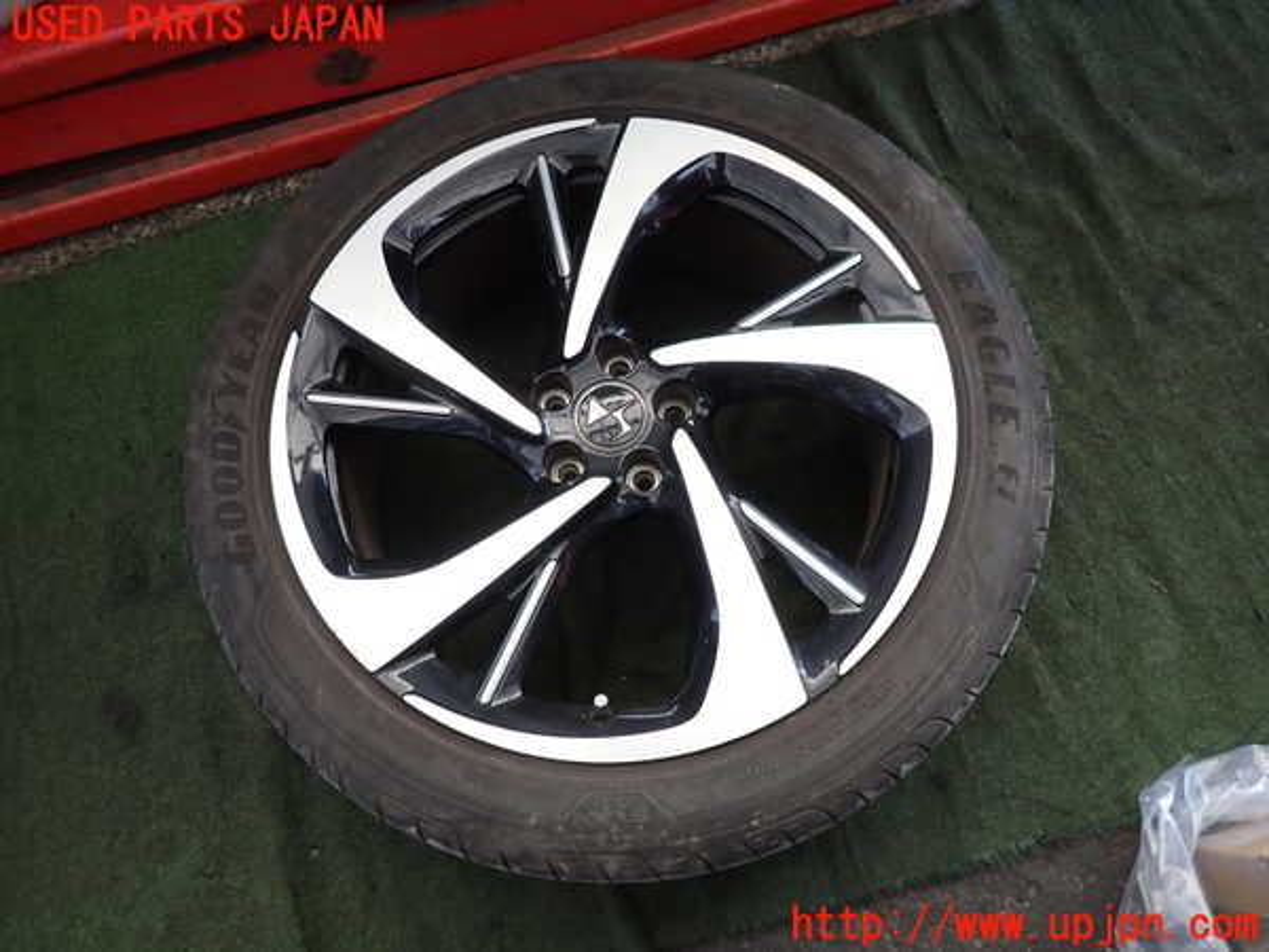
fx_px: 916
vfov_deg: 54.9
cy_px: 476
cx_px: 634
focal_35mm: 25
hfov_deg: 69.4
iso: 200
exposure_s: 1/40
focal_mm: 4.5
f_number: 2
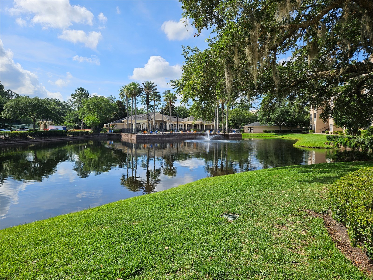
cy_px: 140
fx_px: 248
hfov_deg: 73.9
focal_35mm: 23
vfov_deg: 58.9
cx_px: 186
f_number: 1.8
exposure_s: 1/2186
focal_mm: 5.4
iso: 25
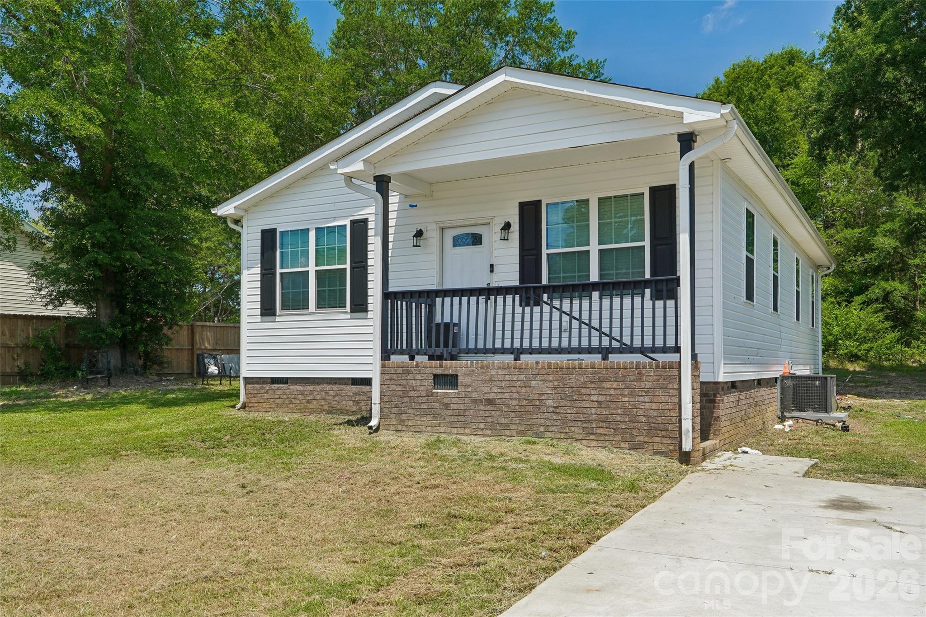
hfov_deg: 61.9
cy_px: 308
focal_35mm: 30
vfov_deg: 43.6
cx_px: 463
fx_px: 772
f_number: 8
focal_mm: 20
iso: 100
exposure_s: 1/90
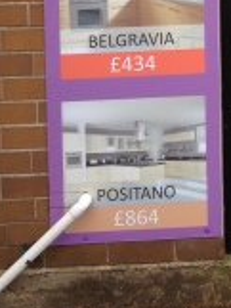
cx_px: 349
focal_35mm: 111
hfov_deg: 12.7
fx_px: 986
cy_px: -126
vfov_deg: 16.4
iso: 64
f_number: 2.4
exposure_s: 1/373
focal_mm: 4.28
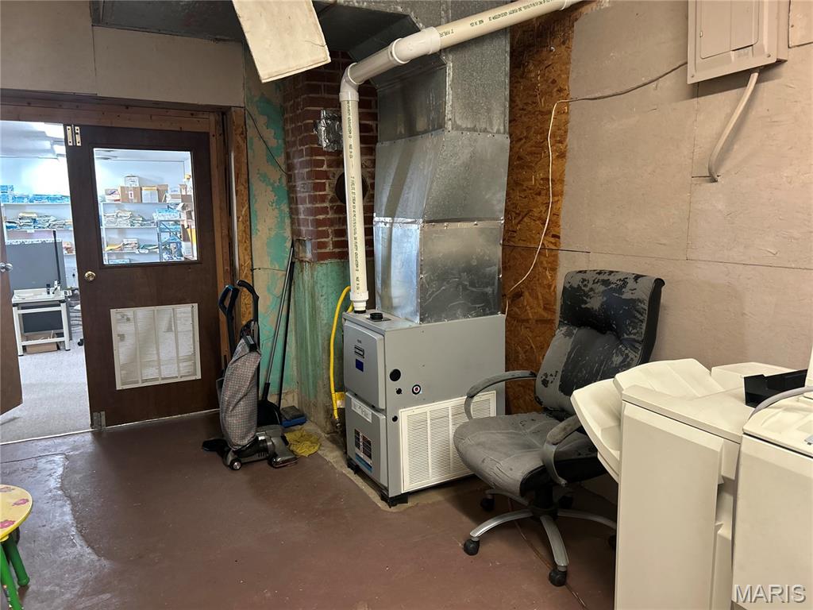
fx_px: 611
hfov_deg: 67.3
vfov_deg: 53.1
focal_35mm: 26
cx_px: 406
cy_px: 305
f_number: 1.5
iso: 250
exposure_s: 1/60
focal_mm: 5.7
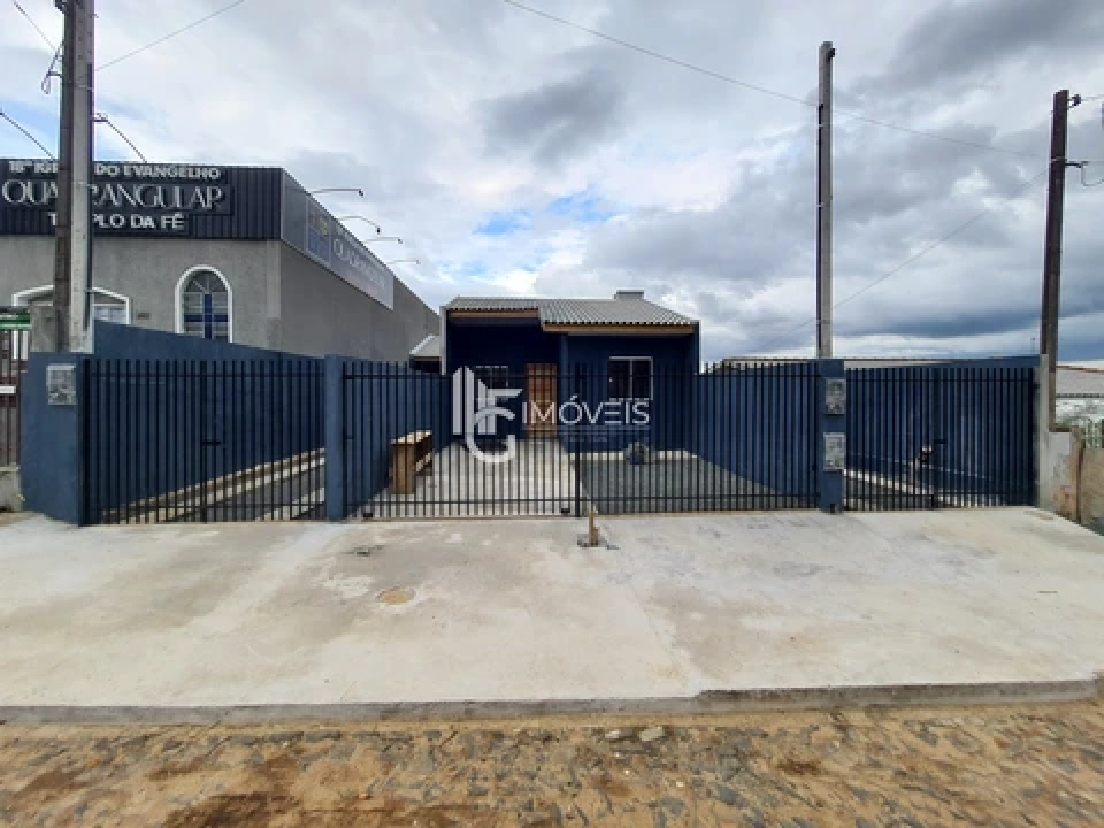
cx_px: 552
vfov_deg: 89.9
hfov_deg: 106.2
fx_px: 415
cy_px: 414
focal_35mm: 13
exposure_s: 1/688
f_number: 2.2
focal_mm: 1.74
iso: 50
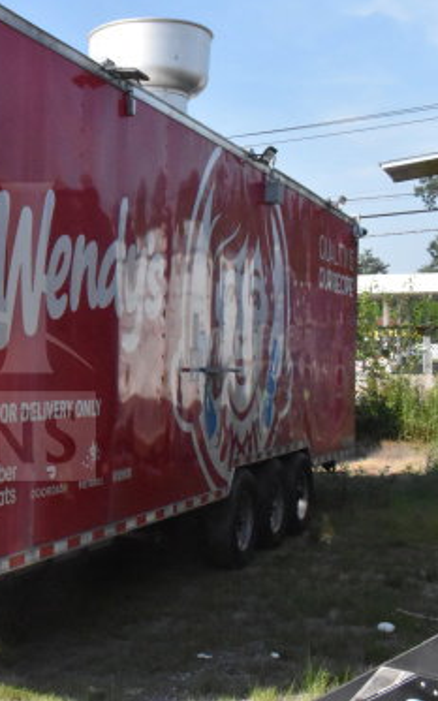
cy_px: 332
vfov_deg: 36.9
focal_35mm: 55
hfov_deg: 21.5
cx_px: -117
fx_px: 1051
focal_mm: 22
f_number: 20
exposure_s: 1/1600
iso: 6400
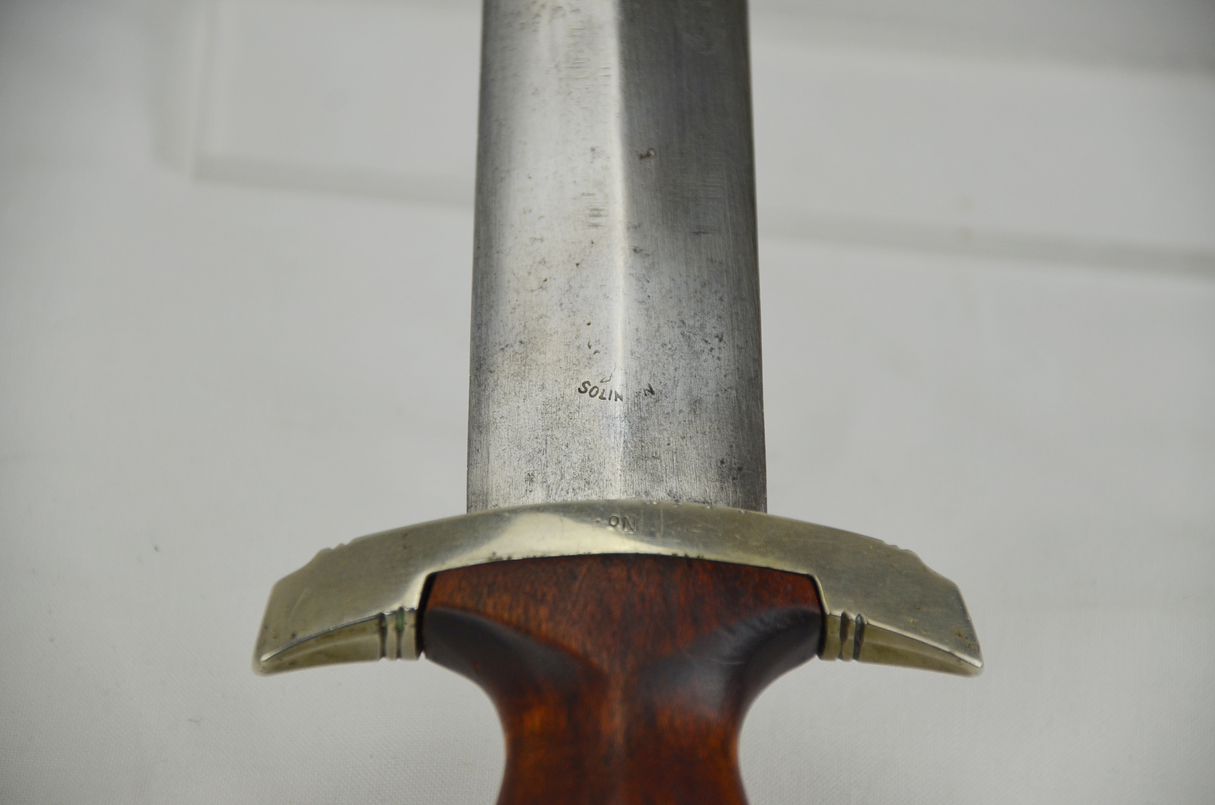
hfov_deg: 10.2
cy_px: 402
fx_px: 6820
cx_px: 608
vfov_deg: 6.8
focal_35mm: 202
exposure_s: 1/250
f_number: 5.6
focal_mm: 135
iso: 450
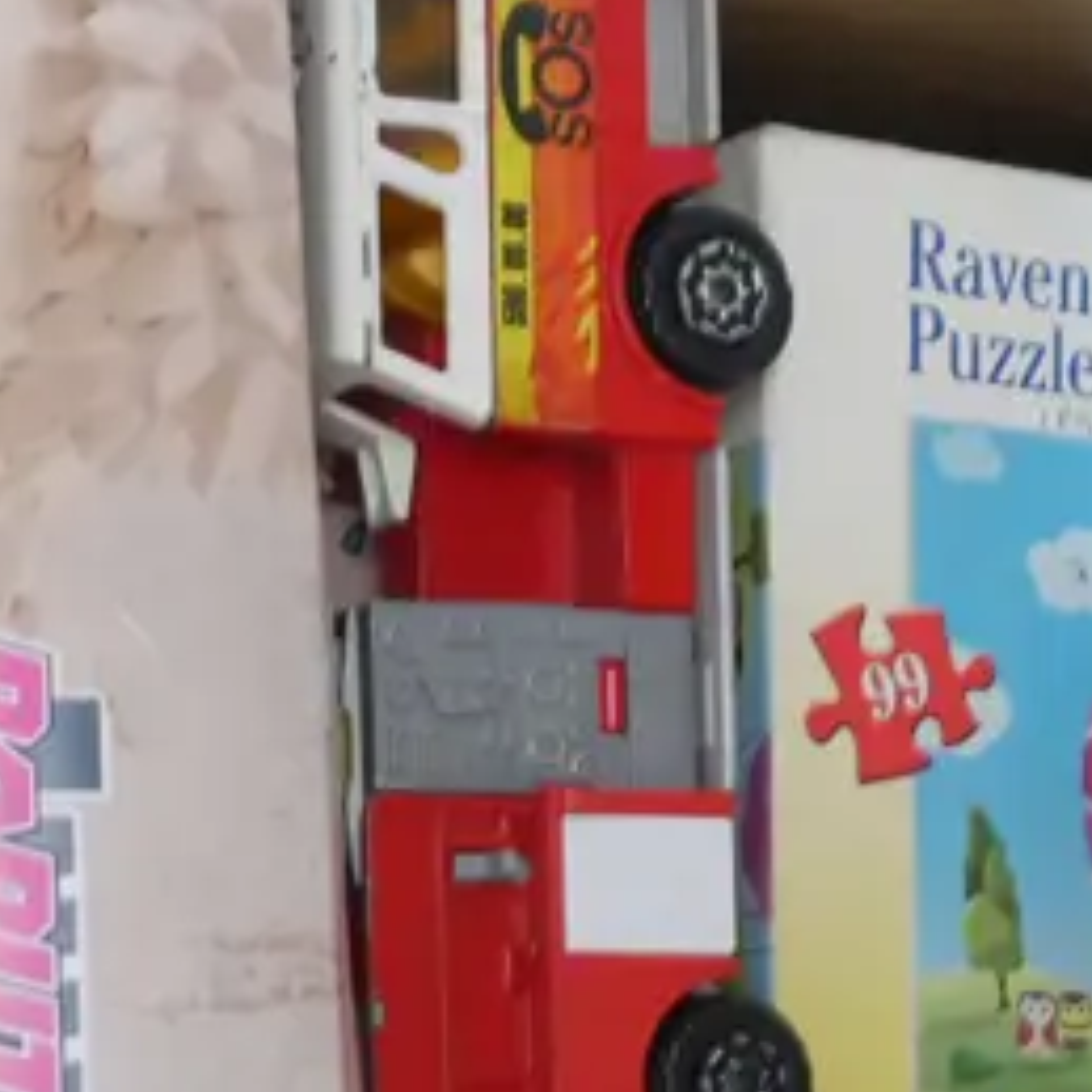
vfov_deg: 12.2
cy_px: 1227
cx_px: 860
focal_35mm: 140
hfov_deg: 12.4
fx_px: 4997
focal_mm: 20
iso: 3200
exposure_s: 1/15
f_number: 4.4
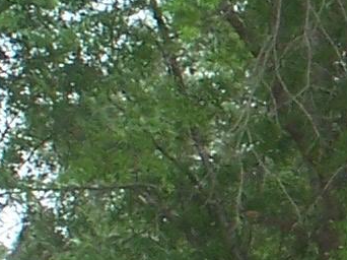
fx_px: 5660
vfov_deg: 2.6
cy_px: 81
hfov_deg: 3.4
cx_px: 1165
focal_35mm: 565
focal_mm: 12.4
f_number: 3.2
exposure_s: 1/320
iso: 80
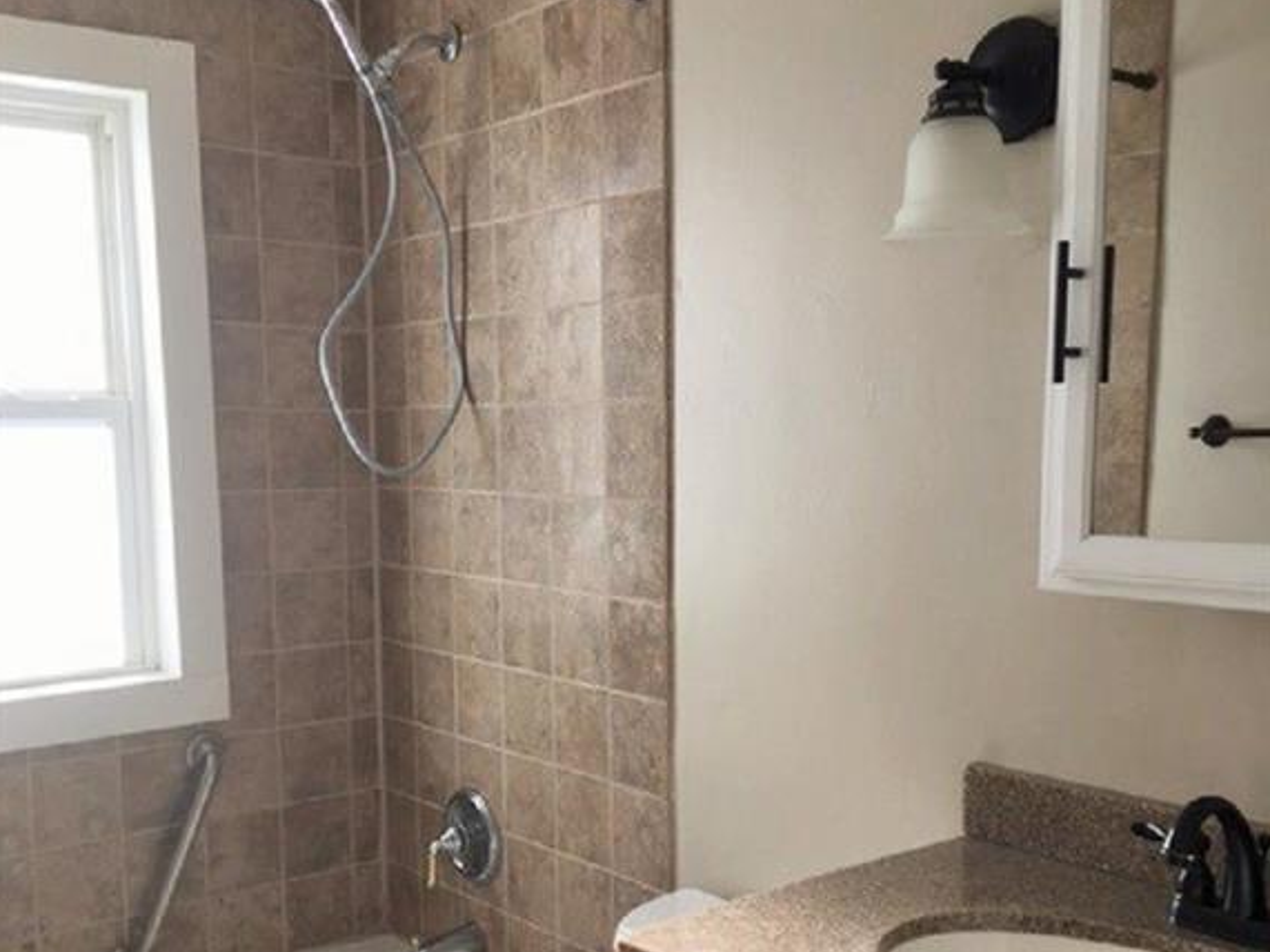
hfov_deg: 47.9
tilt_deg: -7.4
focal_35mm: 39
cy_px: 632
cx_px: 632
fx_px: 1431
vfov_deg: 36.4
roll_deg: -0.5
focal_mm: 4.15
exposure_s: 1/149
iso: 25
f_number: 2.2
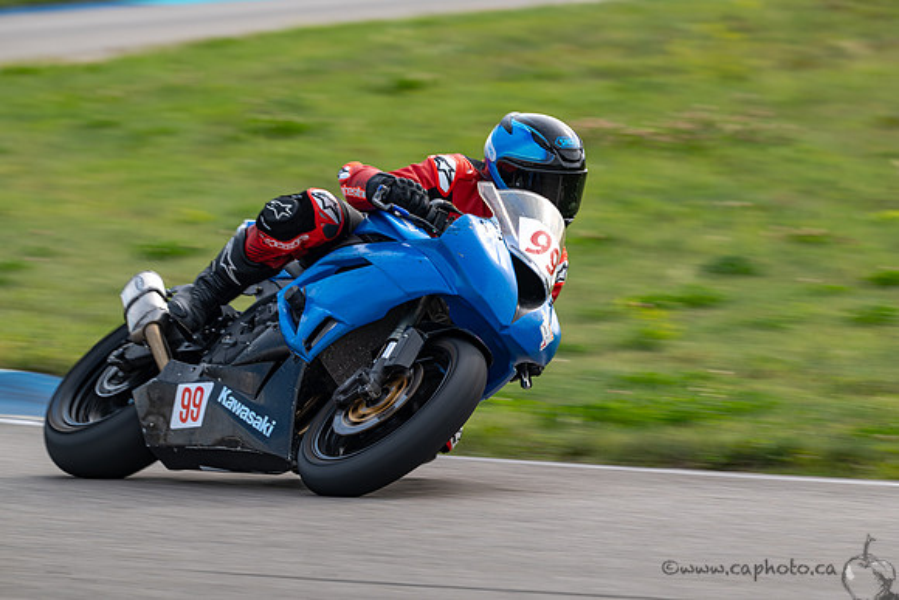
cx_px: 525
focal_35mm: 468
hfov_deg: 4.4
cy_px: 300
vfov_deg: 2.9
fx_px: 11679
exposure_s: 1/160
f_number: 10
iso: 110
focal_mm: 400
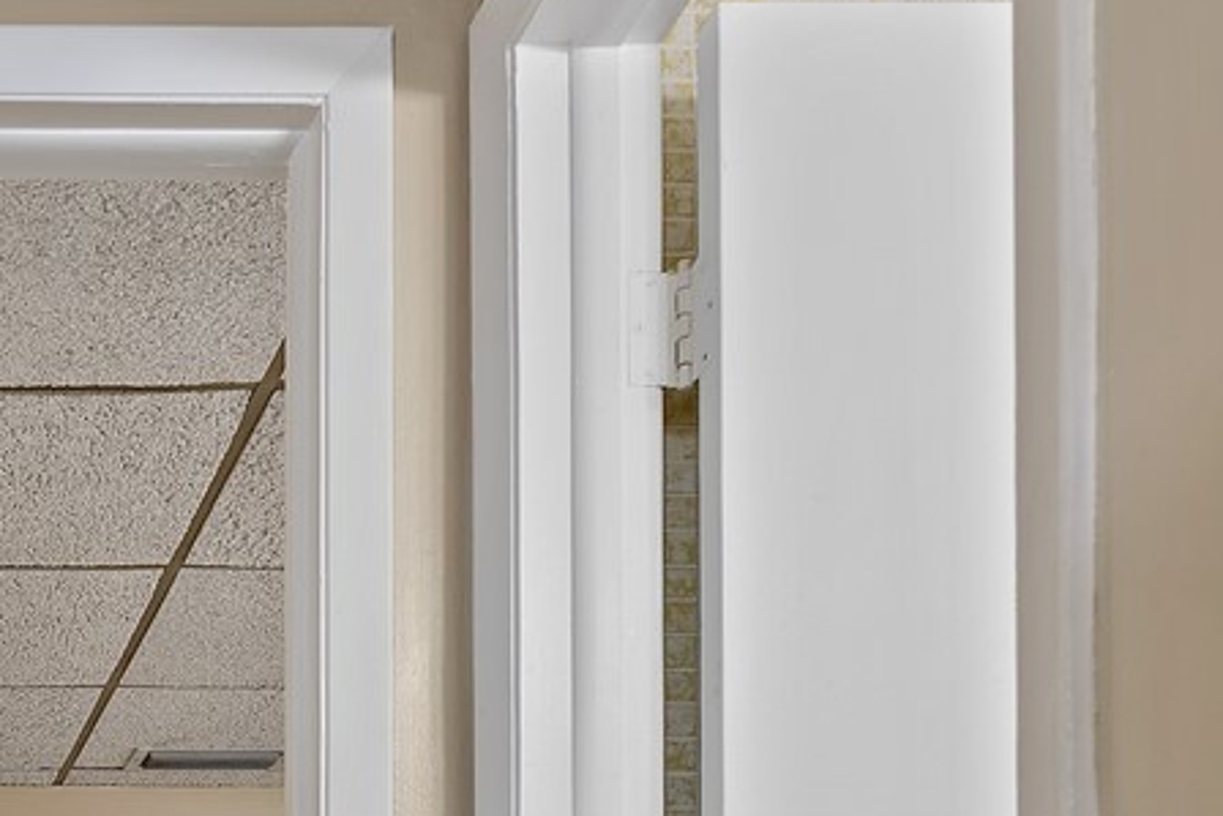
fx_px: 1801
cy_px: 1240
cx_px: -173
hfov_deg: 32.3
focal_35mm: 53
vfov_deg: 21.3
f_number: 8
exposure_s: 1.6
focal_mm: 14
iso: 100
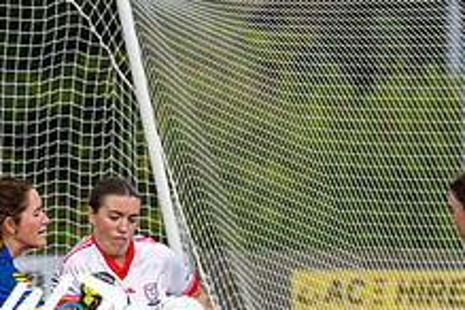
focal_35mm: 955
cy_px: 361
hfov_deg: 2.2
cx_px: 70
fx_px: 12334
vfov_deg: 1.4
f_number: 2.8
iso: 250
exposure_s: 1/2500
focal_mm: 240
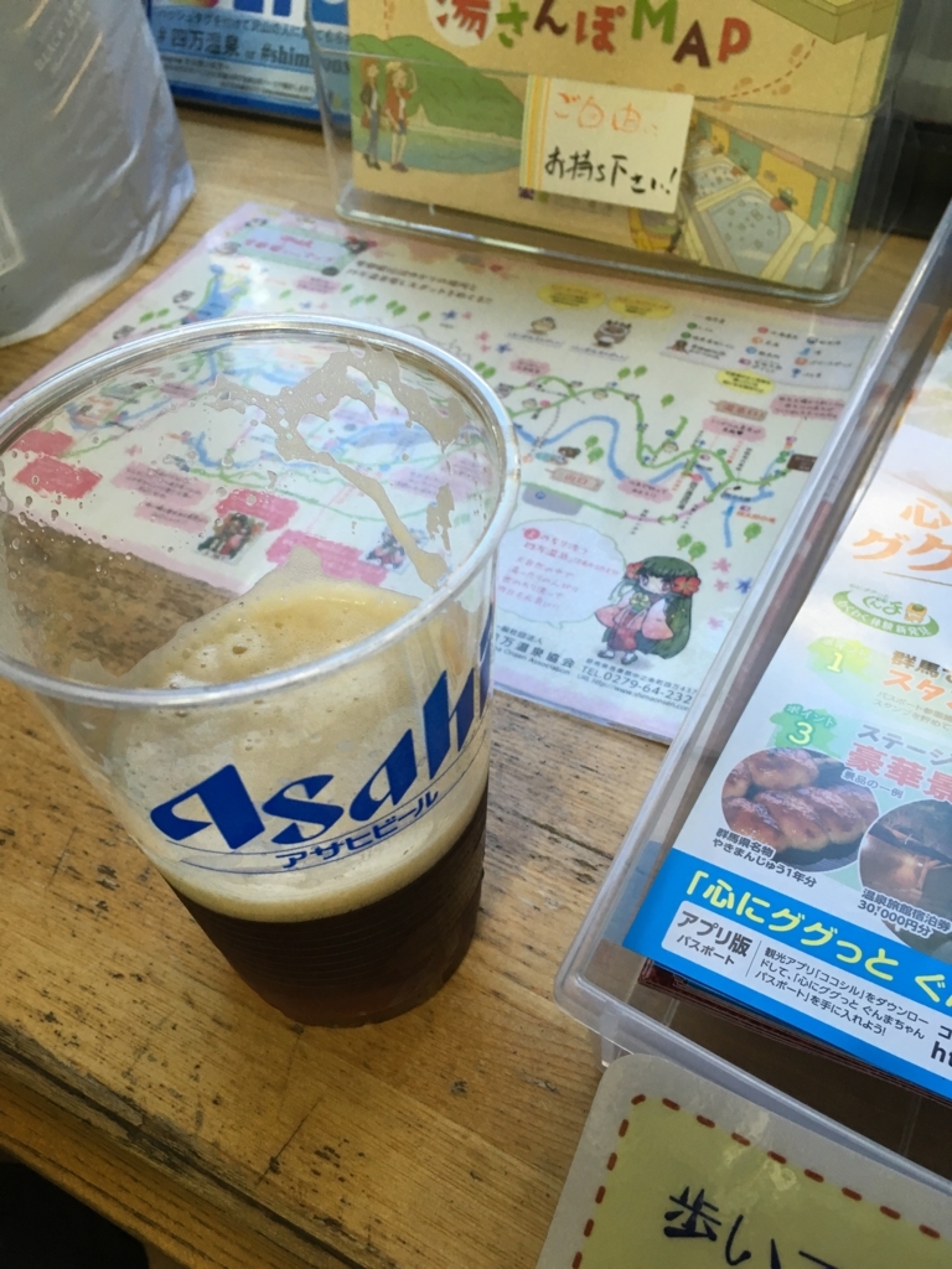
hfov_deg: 48.2
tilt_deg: -46.4
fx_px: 1063
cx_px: 476
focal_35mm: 29
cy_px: 634
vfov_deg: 61.7
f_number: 2.2
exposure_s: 1/30
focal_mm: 4.15
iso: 40
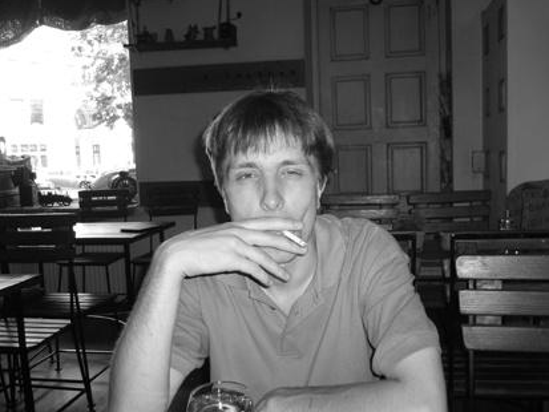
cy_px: 209
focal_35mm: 36
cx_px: 272
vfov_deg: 39.7
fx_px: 571
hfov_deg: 51.3
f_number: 2.8
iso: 100
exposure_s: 1/60
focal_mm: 5.8
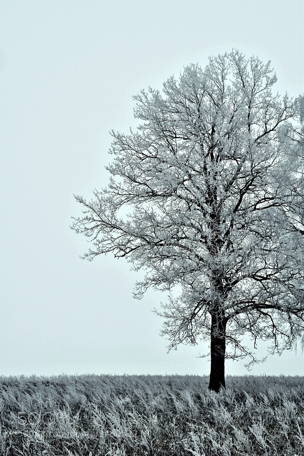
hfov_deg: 18.2
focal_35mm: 75
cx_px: 152
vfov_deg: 27.0
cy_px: 228
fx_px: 950
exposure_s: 1/320
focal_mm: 50
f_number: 5
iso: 100
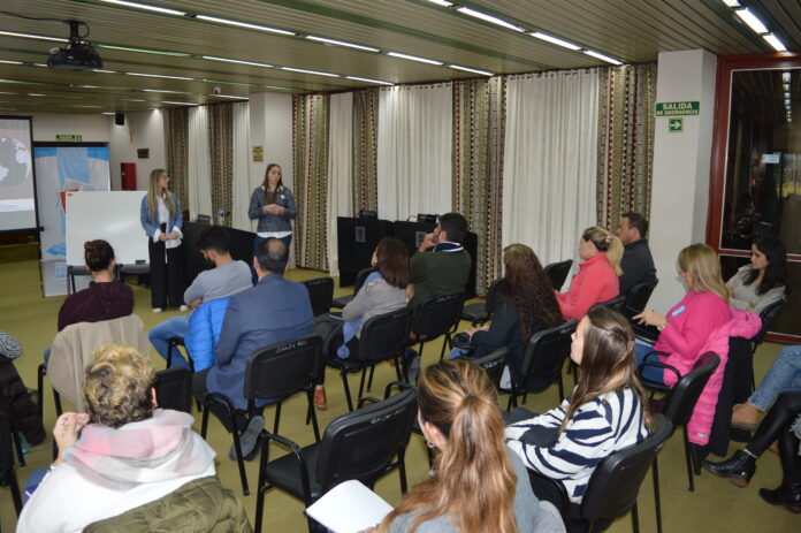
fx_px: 600
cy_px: 266
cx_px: 400
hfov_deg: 67.4
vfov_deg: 47.9
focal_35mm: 27
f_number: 4
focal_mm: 18
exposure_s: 1/80
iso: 400
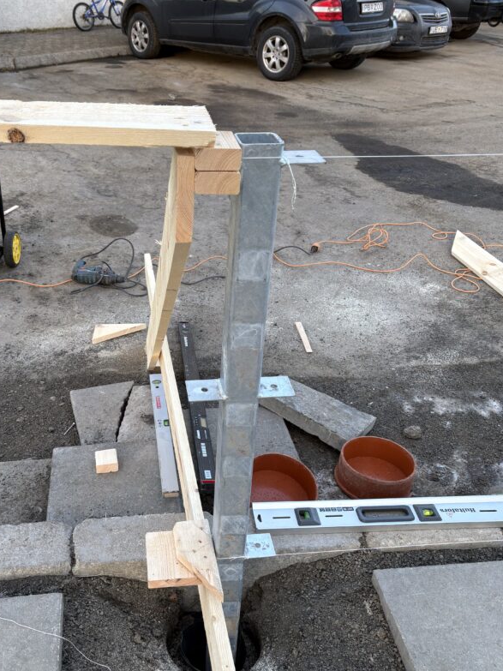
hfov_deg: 41.5
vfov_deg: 54.0
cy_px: 342
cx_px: 195
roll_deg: -1.0
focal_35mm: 34
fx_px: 659
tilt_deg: -31.5
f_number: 1.6
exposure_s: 1/122
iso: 50
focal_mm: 5.96
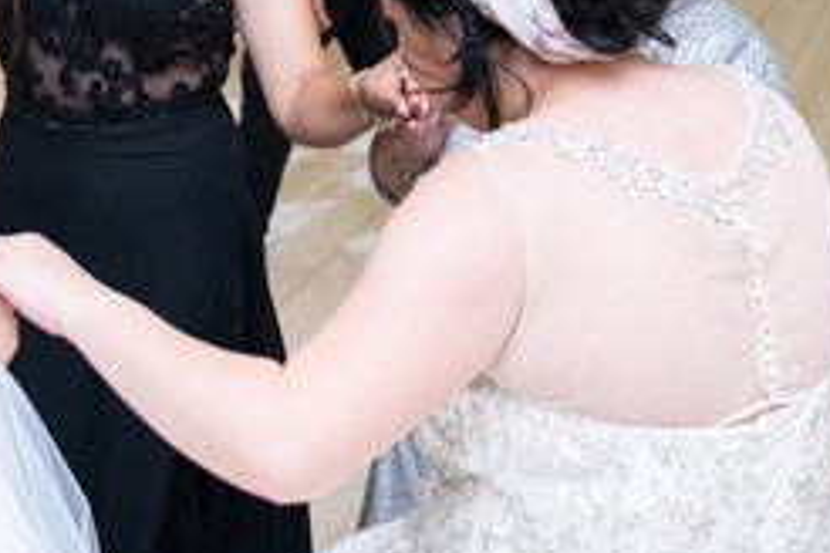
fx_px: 2098
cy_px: -133
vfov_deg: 14.5
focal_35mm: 91
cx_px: 121
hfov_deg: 22.0
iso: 1000
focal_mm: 23
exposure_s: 1/125
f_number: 2
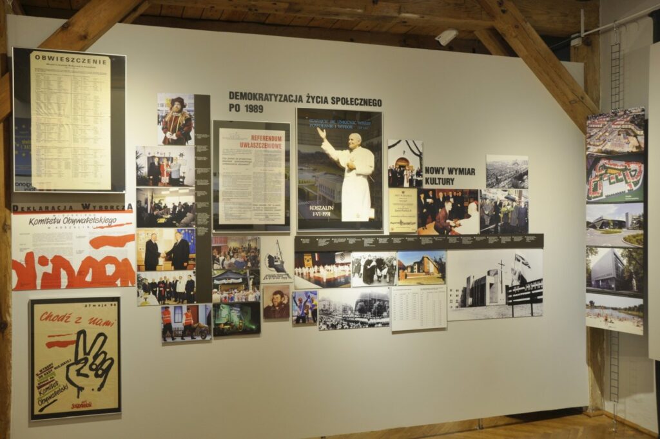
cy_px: 220
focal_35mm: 33
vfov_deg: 39.9
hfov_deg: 57.3
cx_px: 330
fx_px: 604
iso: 250
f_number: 8
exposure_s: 1/13
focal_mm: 22
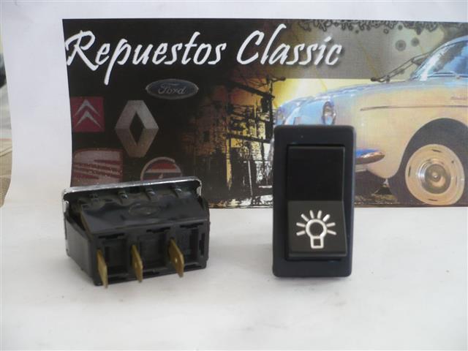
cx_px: 234
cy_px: 176
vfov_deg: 40.7
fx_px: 473
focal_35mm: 35
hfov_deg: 52.6
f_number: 2.8
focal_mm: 5.8
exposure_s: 1/30
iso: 100
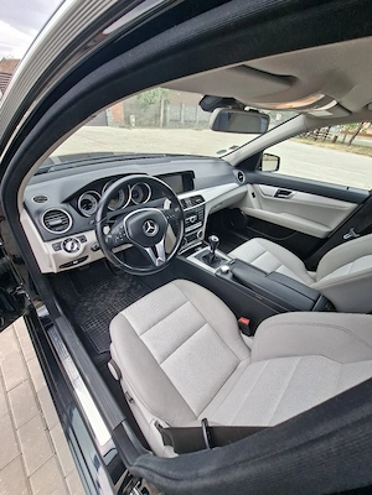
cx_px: 186
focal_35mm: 13
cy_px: 248
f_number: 2.2
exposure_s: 1/217
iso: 40
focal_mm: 1.74
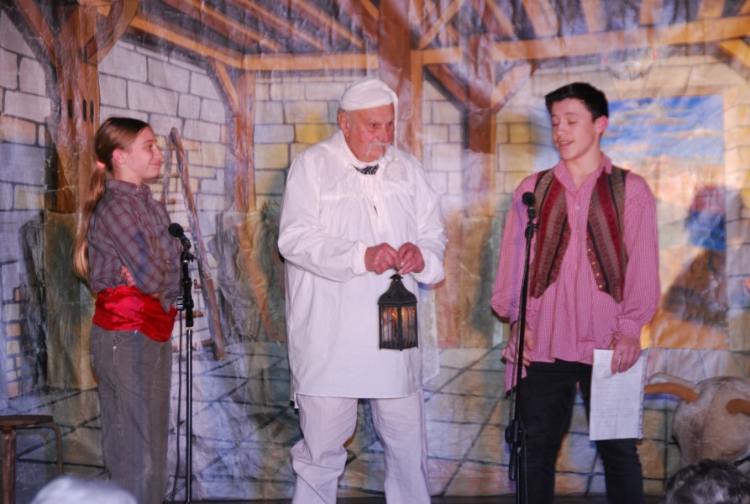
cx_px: 375
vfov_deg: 11.2
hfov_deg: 16.6
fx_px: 2568
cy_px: 252
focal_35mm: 123
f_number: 5.3
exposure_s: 1/60
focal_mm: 82
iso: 800
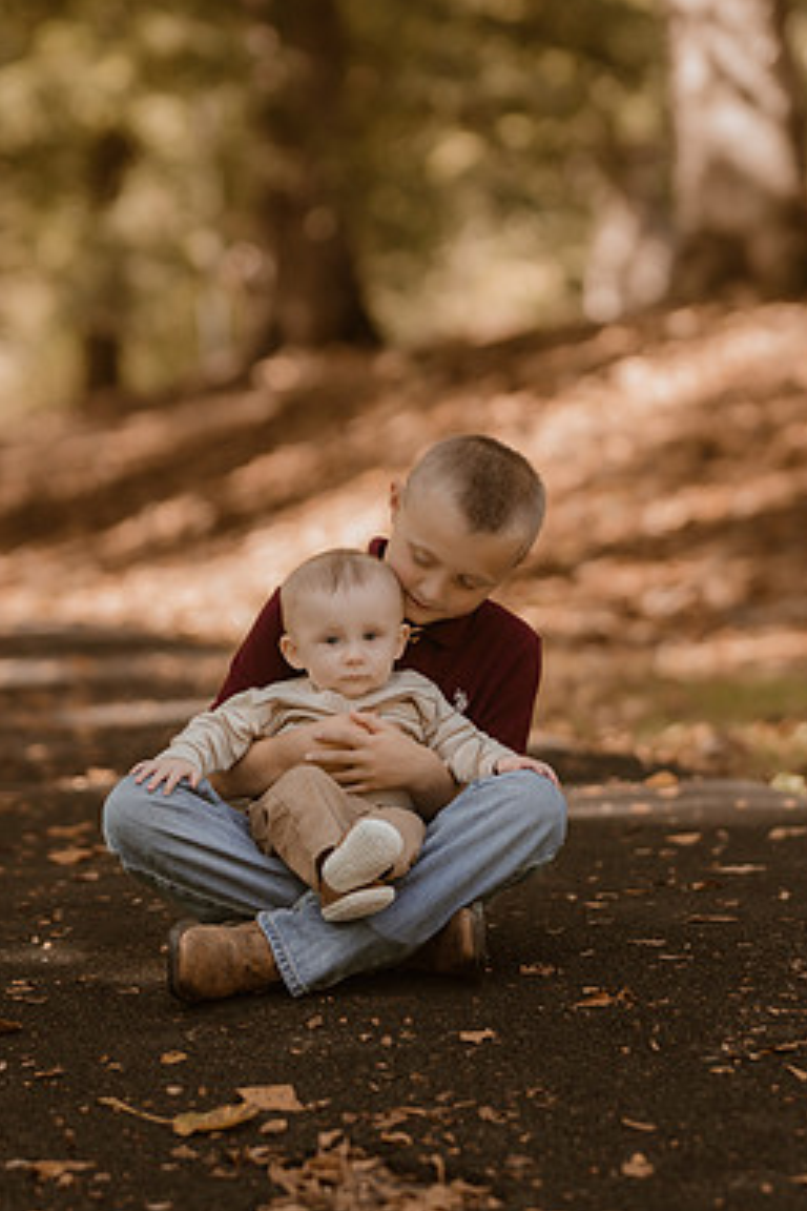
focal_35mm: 149
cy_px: 646
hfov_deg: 9.2
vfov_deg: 13.8
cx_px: 394
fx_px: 5010
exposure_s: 1/800
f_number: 1.8
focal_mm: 85
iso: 320
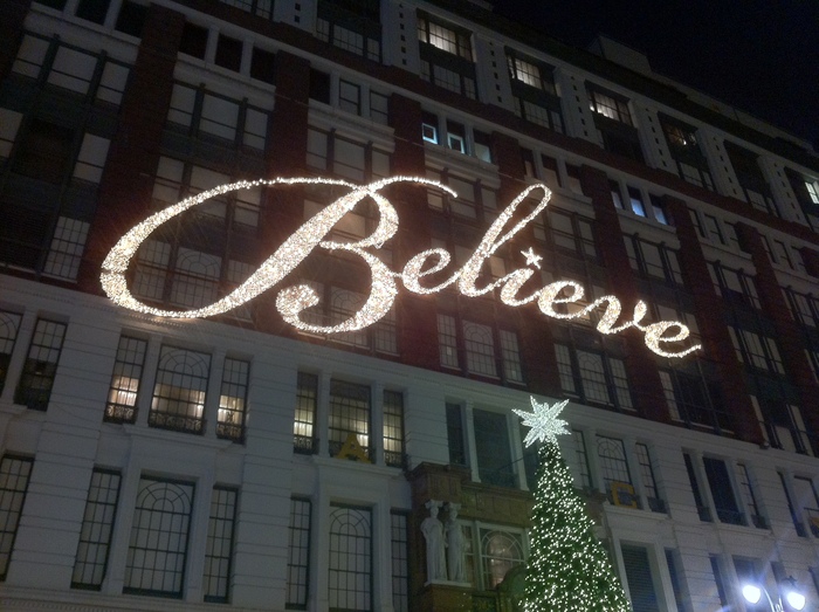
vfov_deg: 40.6
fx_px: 827
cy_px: 306
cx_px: 410
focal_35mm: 35
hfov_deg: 52.7
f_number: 2.8
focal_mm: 3.85
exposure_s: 1/15
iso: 250
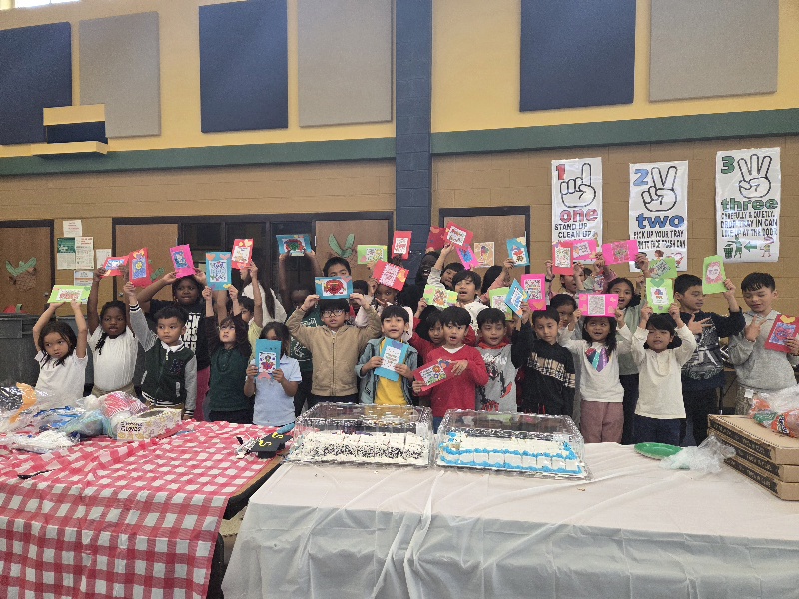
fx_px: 531
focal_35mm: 23
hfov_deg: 73.9
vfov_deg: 58.9
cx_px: 400
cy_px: 300
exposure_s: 1/120
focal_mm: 5.4
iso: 250
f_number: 1.8
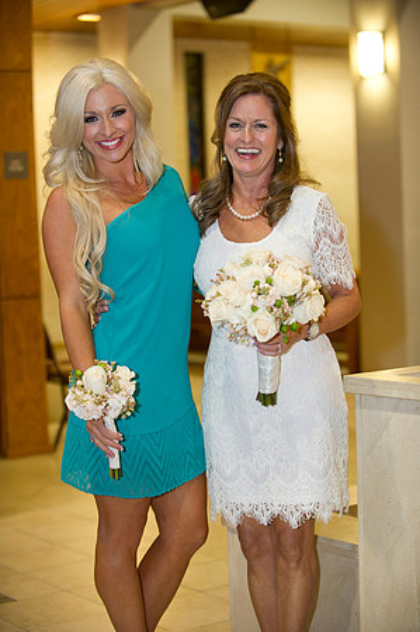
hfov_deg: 18.1
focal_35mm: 75
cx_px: 210
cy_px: 316
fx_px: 1315
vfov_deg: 27.0
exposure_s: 1/80
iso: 1600
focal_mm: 75
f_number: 2.8
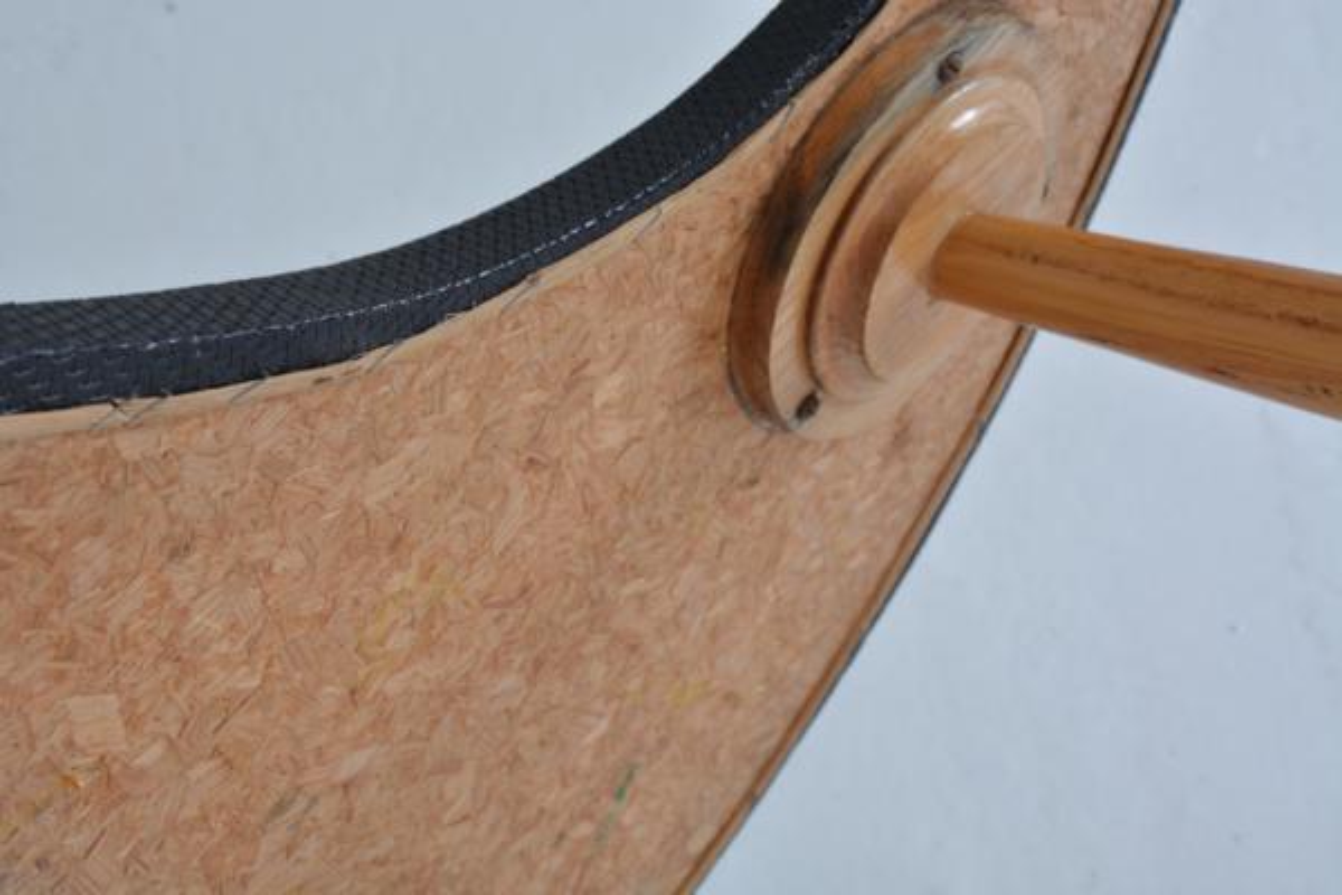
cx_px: 671
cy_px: 448
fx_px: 2796
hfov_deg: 27.0
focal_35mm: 75
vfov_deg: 18.2
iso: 400
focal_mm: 50
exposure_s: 1/100
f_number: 10
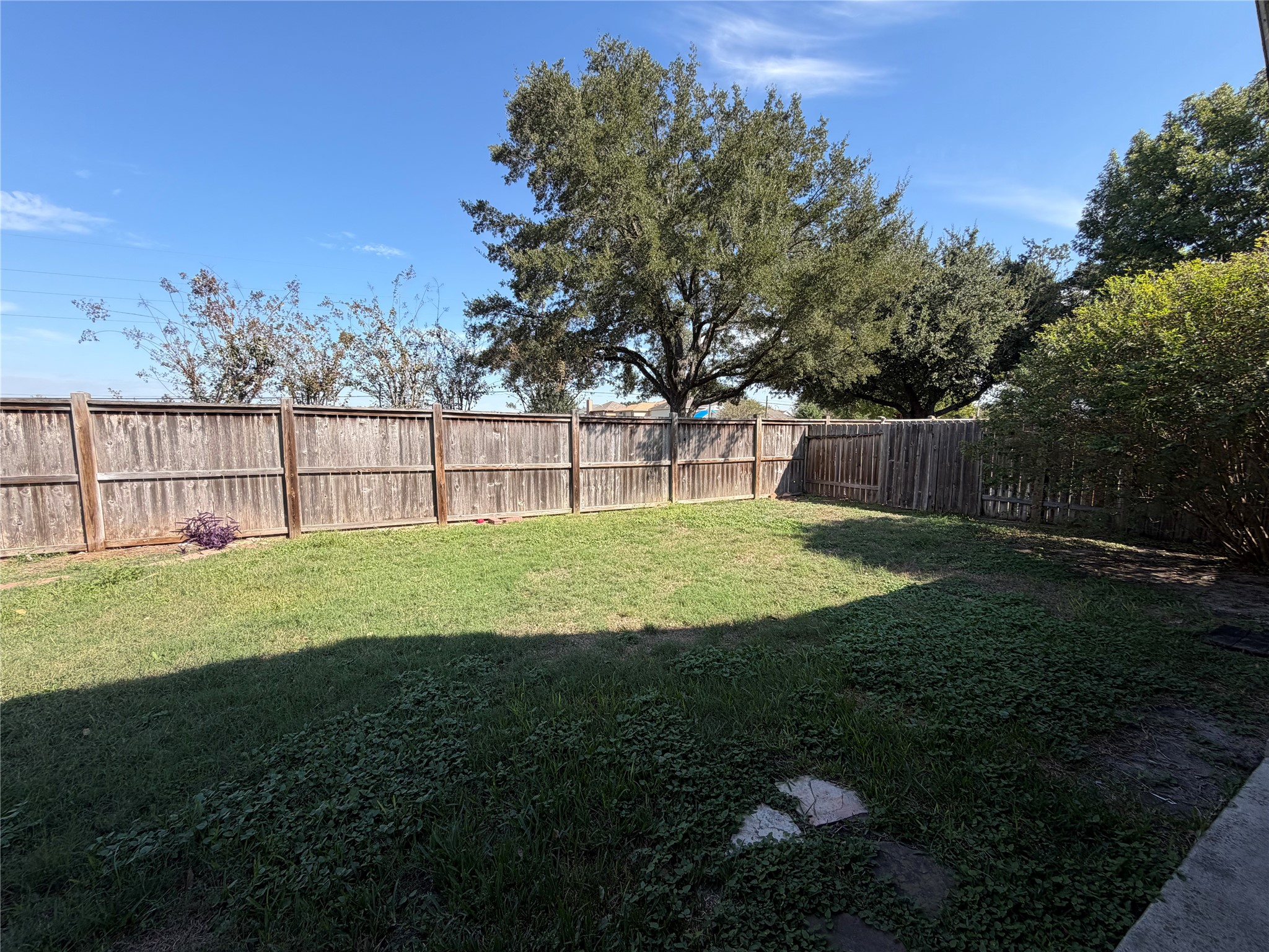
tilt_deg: -5.0
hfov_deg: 102.1
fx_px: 513
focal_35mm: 14
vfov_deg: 85.7
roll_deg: -0.1
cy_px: 476
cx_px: 634
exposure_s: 1/770
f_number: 2.2
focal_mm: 2.22
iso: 40
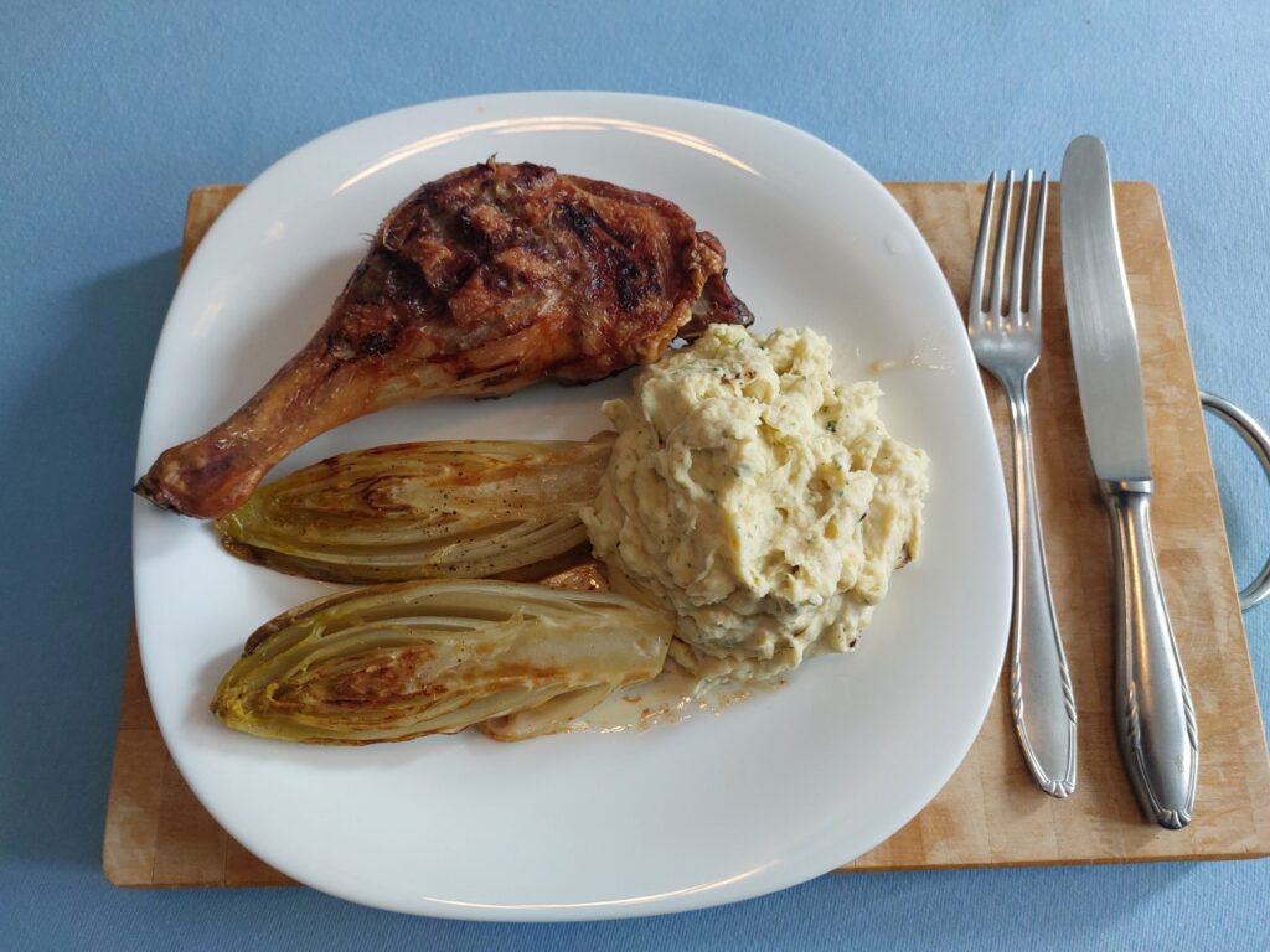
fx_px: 917
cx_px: 635
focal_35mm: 25
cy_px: 476
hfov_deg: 69.4
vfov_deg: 54.9
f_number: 1.8
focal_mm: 5.23
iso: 160
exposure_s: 1/100
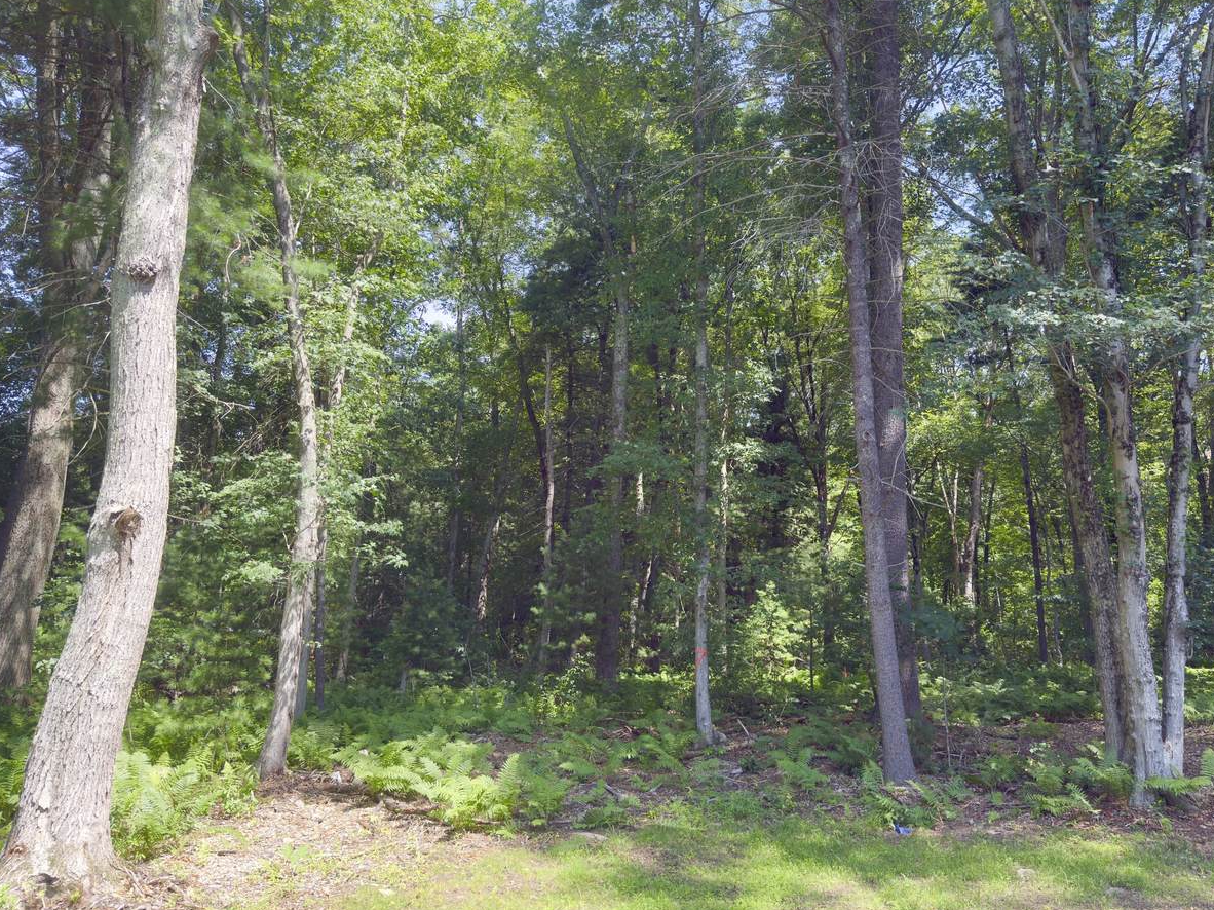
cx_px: 652
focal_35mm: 26
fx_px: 912
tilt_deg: +12.5
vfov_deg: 53.0
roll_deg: -1.3
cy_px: 463
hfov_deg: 67.2
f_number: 1.78
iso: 100
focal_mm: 6.76
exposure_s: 1/584
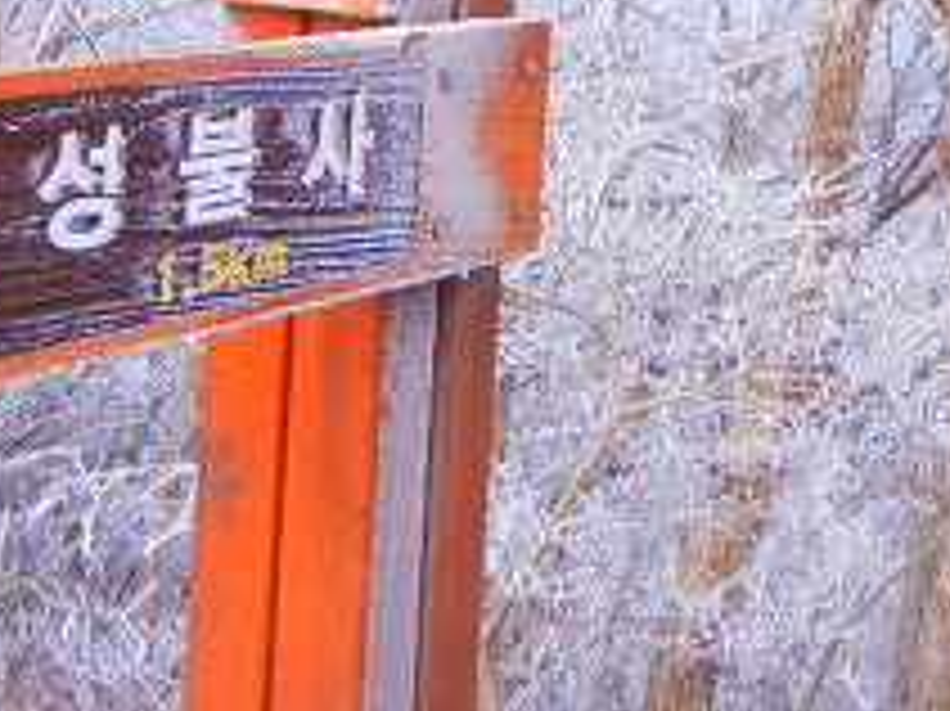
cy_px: -245
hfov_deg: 23.6
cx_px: 520
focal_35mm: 83
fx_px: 2277
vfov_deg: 16.6
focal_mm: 5.4
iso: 160
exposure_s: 1/175
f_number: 3.5
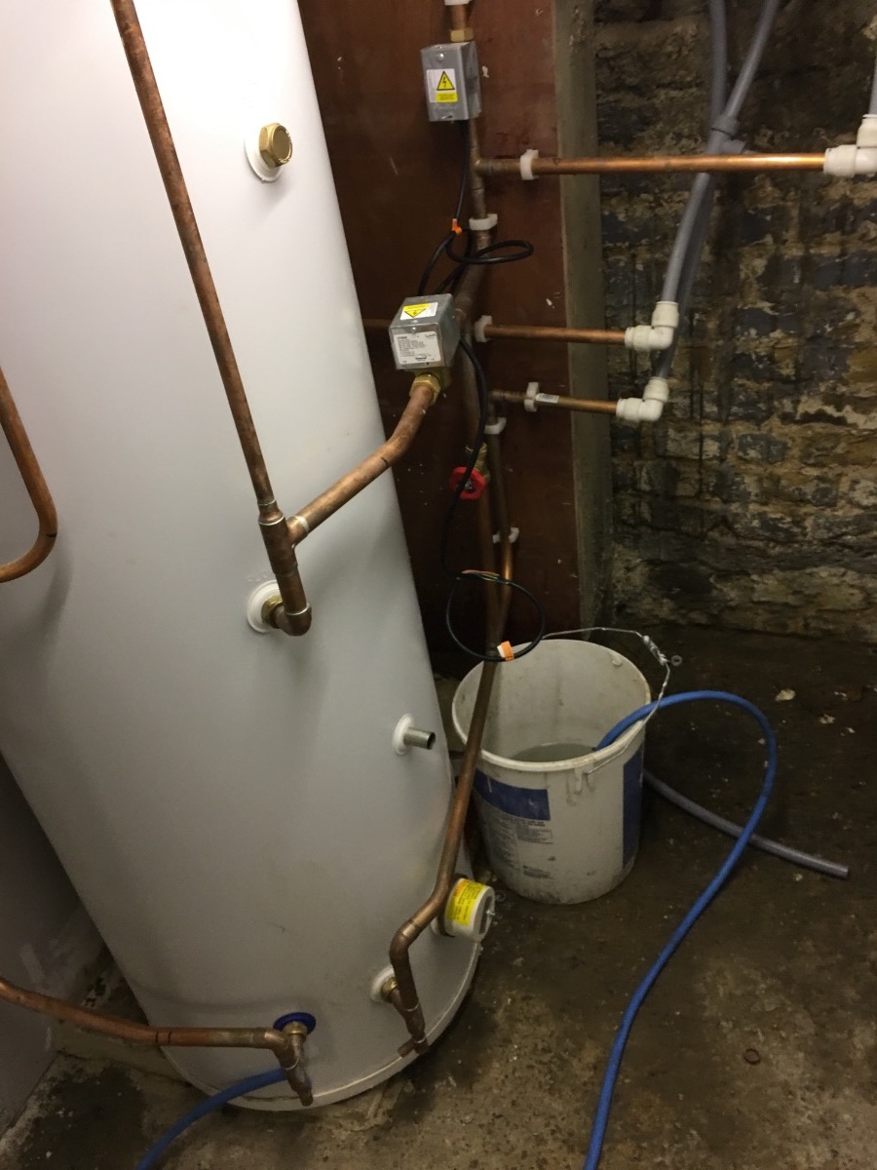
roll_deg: +8.9
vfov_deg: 61.7
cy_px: 585
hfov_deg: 48.2
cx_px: 438
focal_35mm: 29
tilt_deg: -33.2
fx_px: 980
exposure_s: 1/17
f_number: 2.2
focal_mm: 4.15
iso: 64
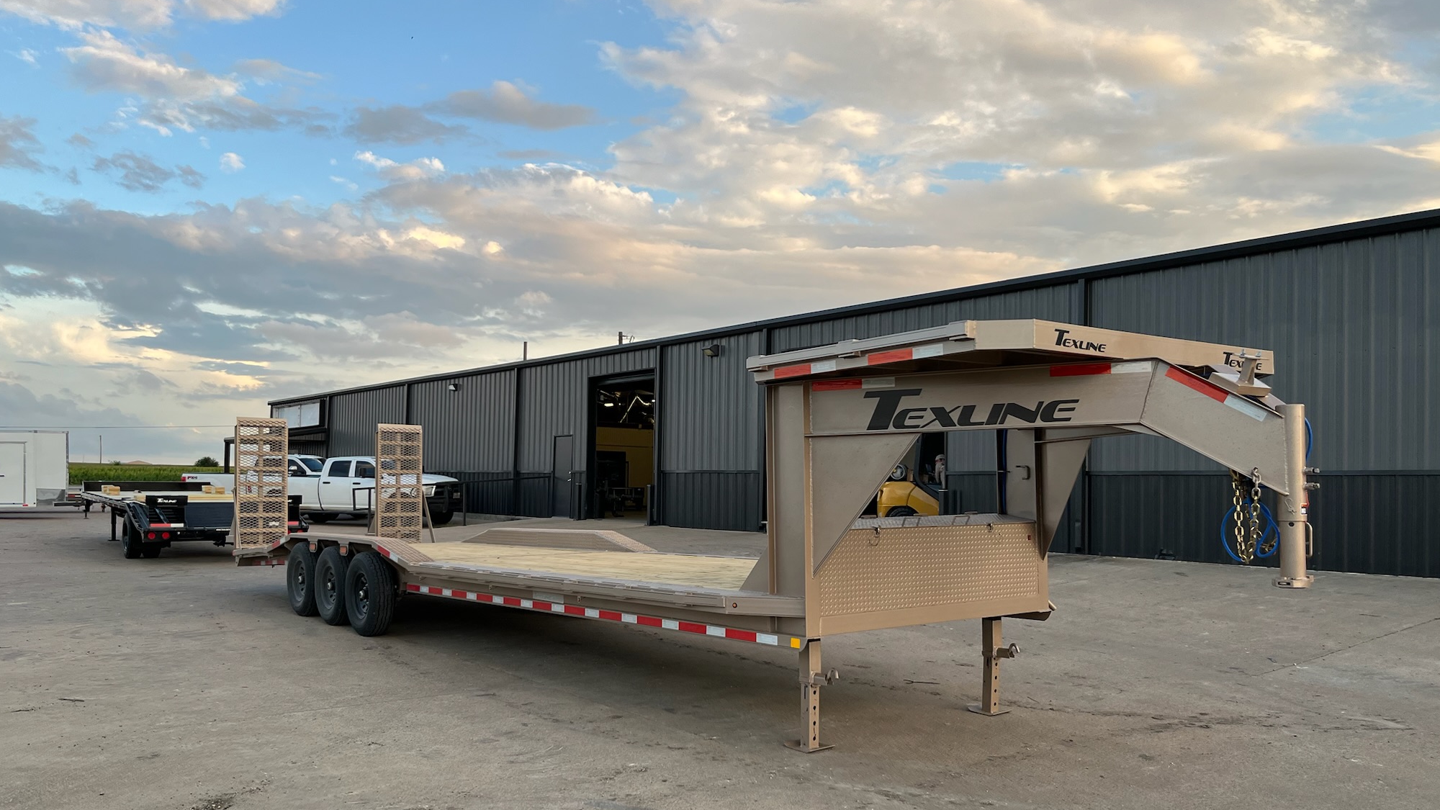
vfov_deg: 40.1
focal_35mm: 29
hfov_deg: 66.1
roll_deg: -2.0
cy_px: 469
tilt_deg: -1.3
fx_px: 1107
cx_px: 708
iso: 50
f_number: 1.6
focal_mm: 5.1
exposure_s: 1/445
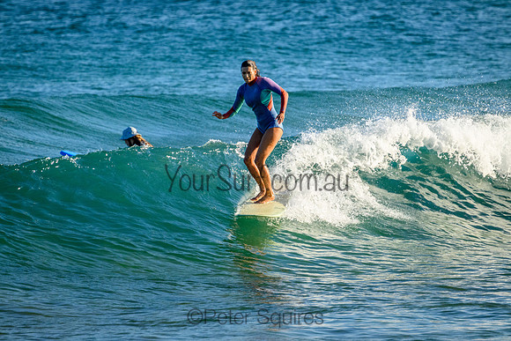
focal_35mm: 800
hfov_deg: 2.6
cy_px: 170
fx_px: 11358
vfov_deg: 1.7
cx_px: 256
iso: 2200
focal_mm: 800
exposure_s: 1/2000
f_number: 11
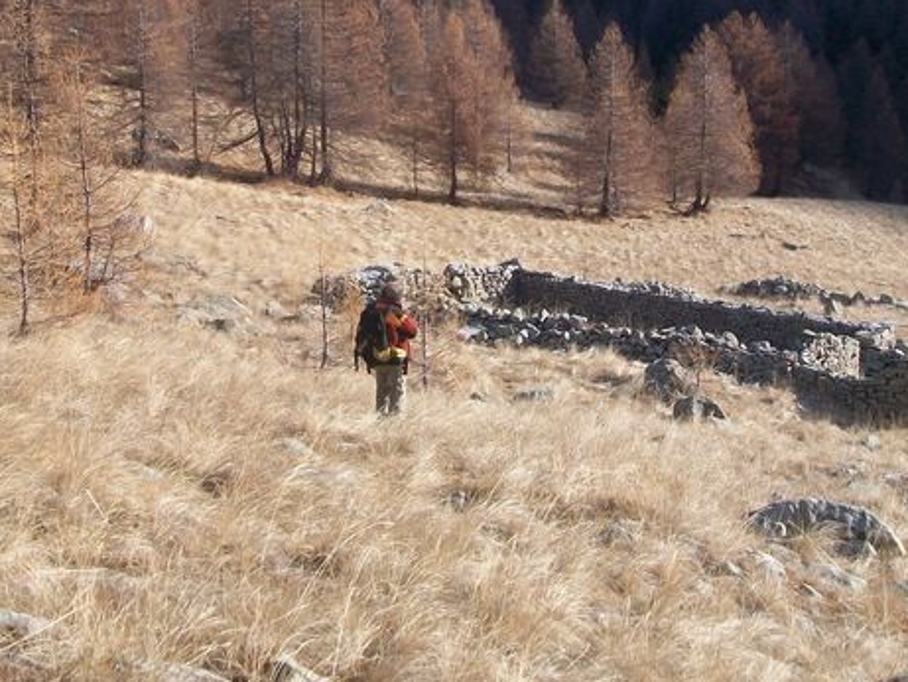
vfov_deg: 24.6
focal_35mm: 59
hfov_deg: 32.4
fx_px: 1548
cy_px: 179
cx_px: 597
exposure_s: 1/640
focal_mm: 5.7
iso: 80
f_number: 2.8
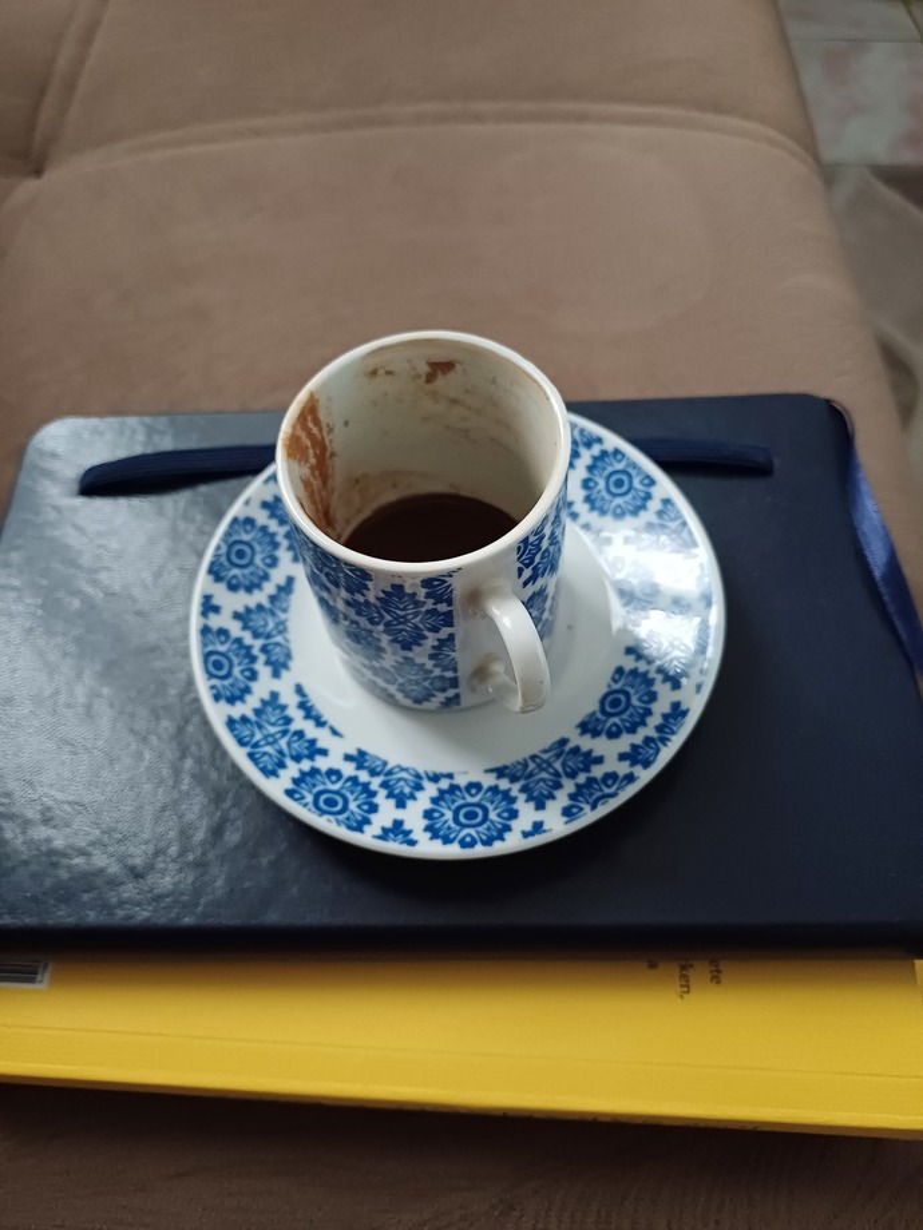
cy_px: 615
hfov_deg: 54.9
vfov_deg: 69.4
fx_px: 889
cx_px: 462
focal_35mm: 25
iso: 1250
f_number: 1.8
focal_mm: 4.65
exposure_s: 1/20
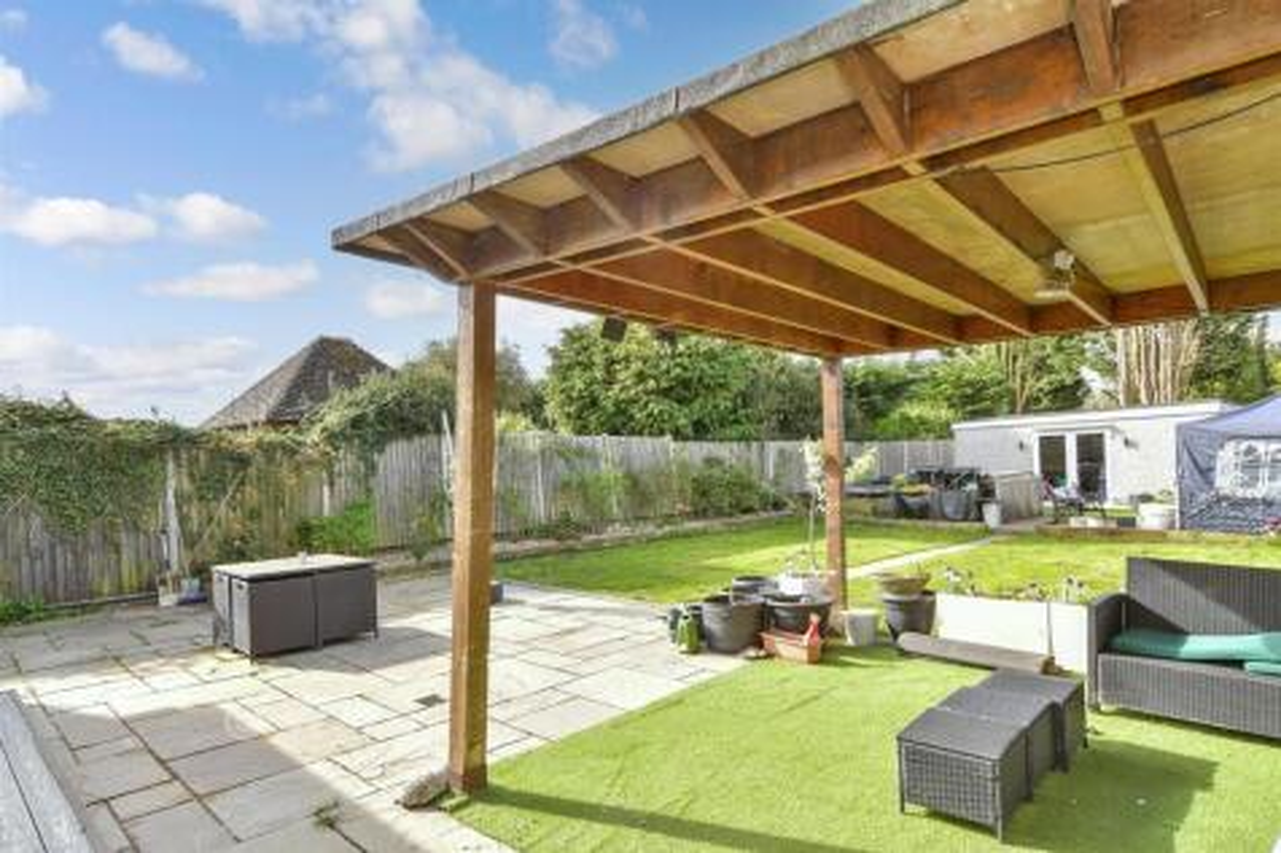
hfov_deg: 100.4
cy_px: 426
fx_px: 534
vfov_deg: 77.3
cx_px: 640
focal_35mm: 15
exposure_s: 1/60
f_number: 8
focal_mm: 10
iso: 160
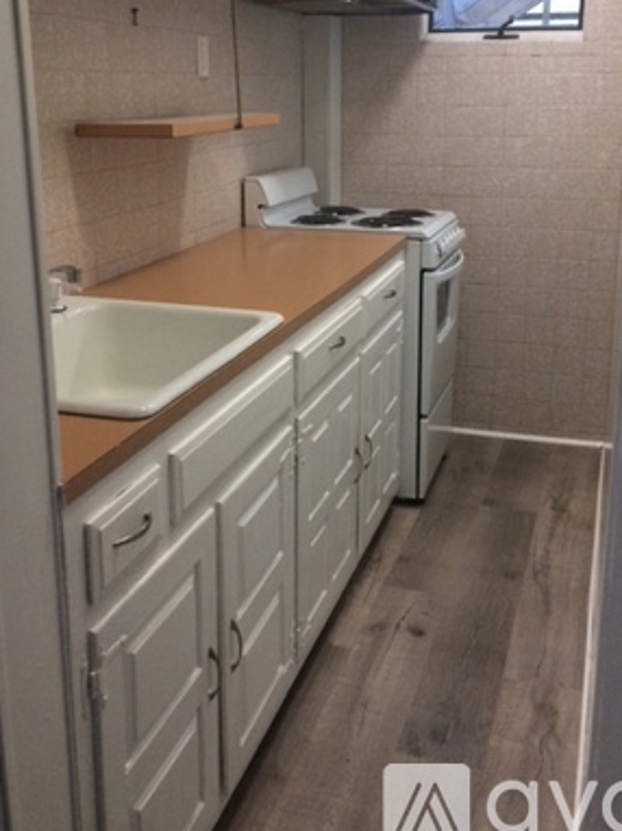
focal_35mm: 38
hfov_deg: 37.7
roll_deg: +1.0
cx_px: 327
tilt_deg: -15.8
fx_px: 911
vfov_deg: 48.5
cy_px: 307
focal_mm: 4.15
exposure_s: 1/30
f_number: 2.2
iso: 200
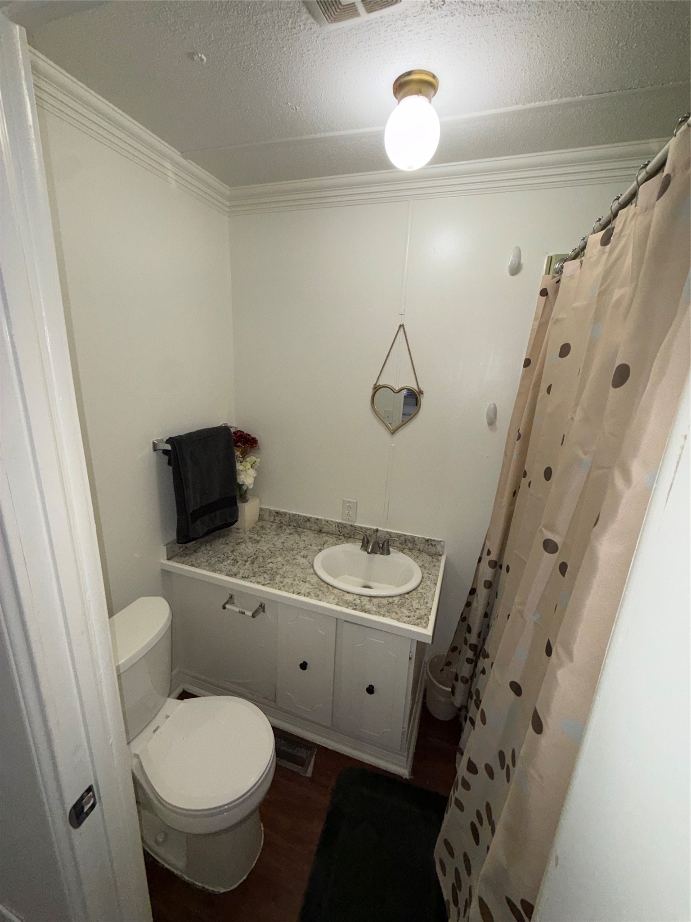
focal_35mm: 14
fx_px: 373
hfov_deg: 85.7
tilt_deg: -15.1
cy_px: 461
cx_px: 346
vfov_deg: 102.1
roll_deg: -3.5
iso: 80
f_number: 2.2
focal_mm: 2.22
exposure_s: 1/122
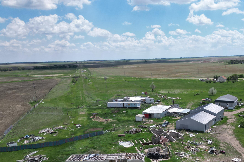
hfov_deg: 53.5
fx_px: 237
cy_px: 126
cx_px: 161
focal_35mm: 35
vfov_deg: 36.7
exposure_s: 1/4000
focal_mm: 6.72
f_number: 1.7
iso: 120
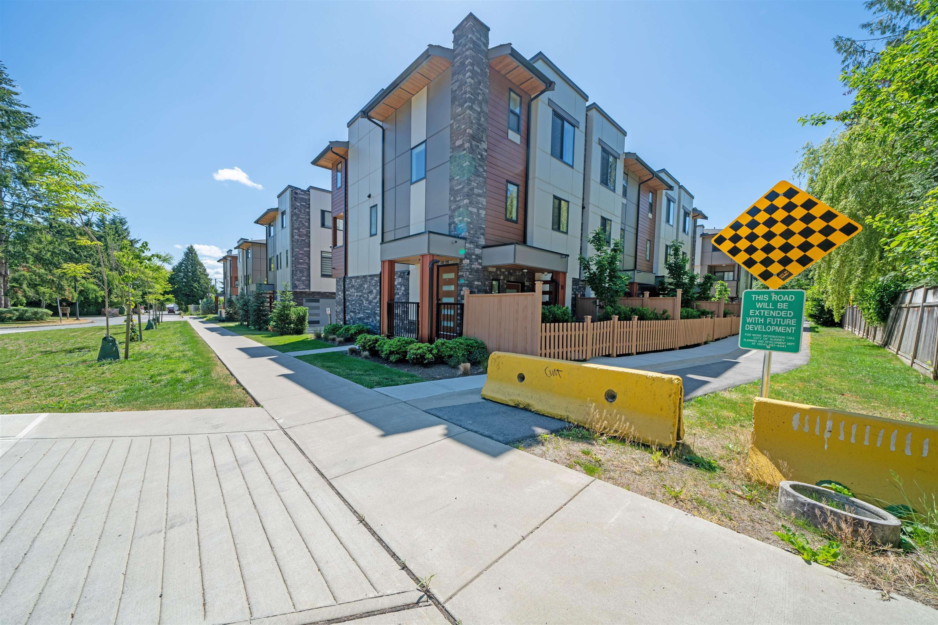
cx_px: 469
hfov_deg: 112.6
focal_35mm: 12
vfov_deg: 90.0
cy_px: 312
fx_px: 313
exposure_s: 1/1600
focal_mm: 12
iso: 100
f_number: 6.3
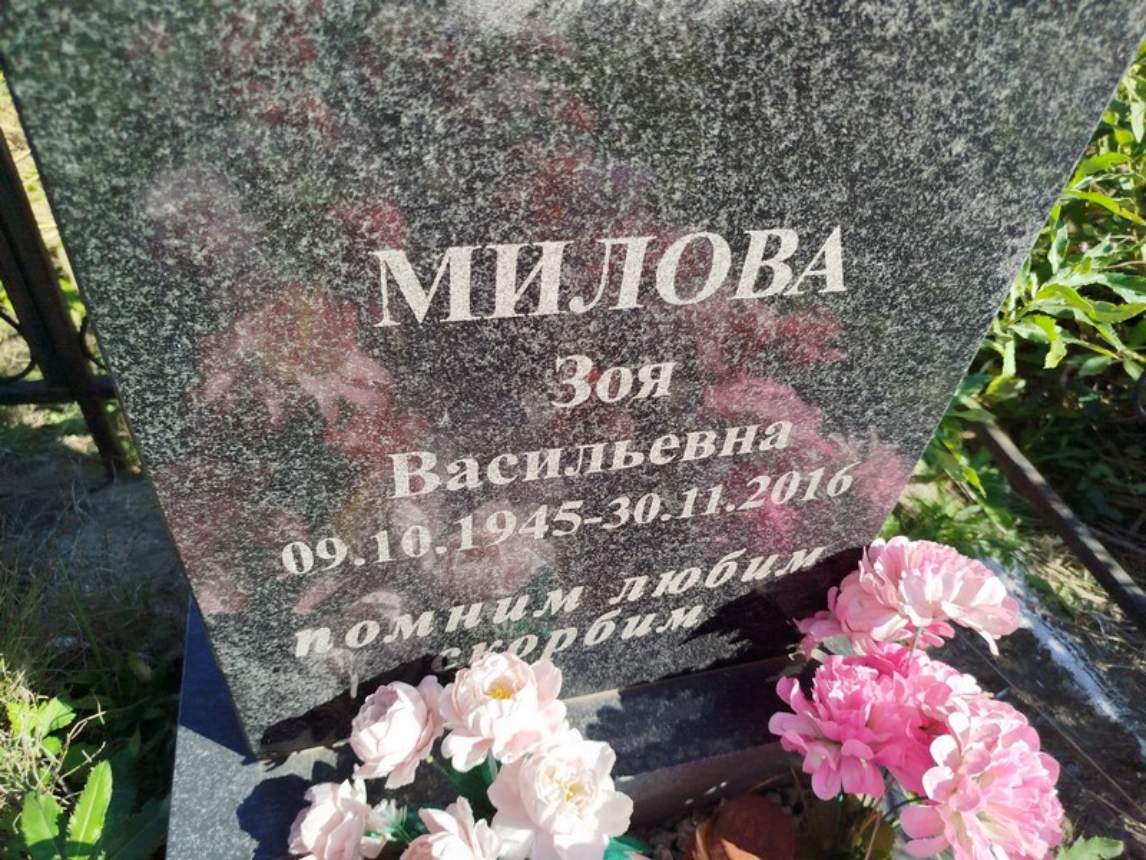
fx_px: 795
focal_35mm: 24
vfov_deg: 56.8
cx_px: 573
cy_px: 430
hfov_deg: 71.6
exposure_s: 1/727
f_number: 1.7
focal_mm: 5.31
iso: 50
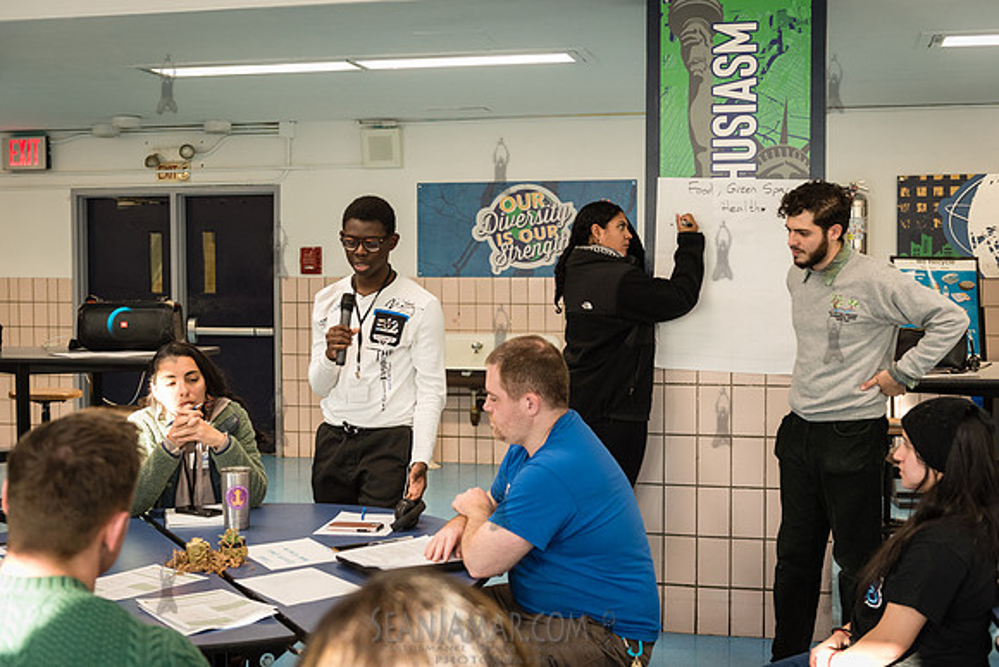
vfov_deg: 29.4
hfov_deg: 43.0
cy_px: 334
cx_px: 500
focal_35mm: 46
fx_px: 1269
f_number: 3.5
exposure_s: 1/125
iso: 1600
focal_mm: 45
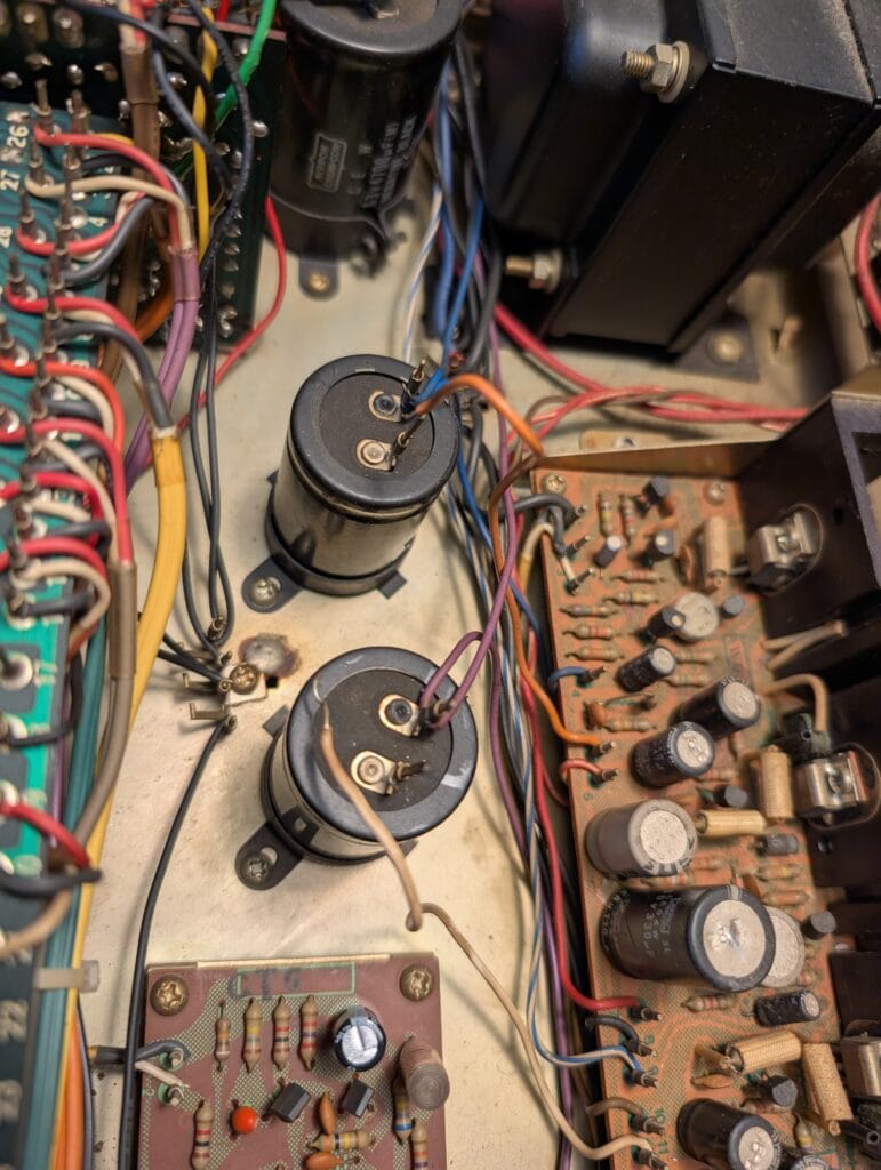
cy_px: 585
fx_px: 812
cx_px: 440
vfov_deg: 71.5
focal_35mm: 24
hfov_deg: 56.9
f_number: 1.68
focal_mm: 6.9
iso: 69
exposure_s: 1/100
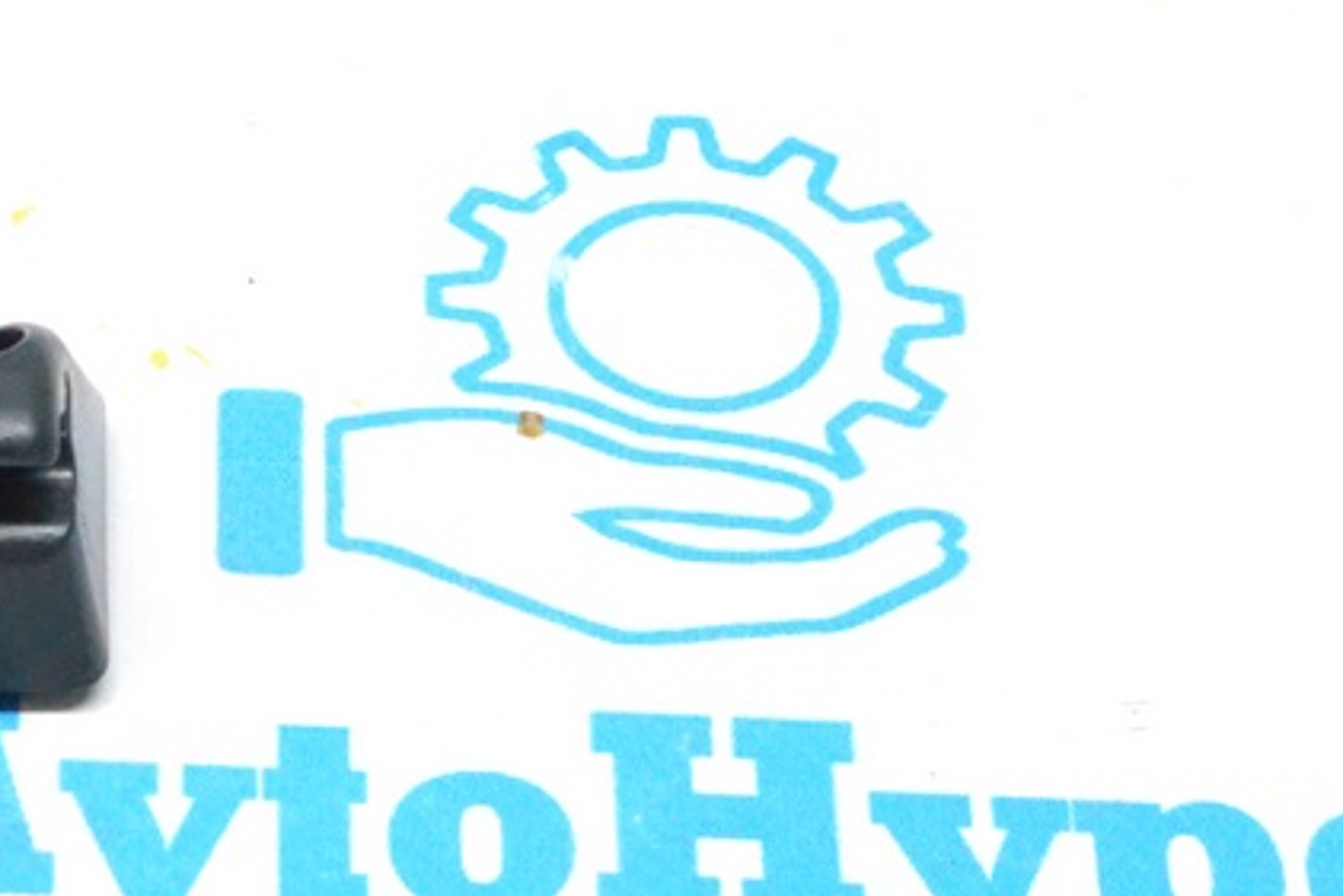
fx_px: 6530
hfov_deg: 11.5
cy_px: 381
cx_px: -246
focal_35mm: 175
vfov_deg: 7.9
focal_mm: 48
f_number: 11
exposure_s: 1/125
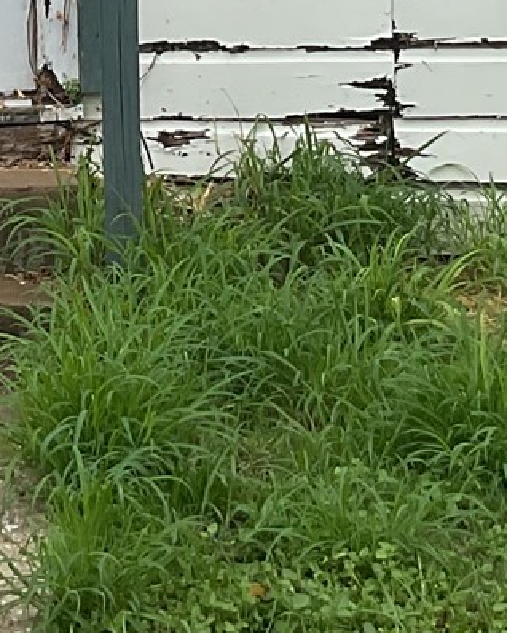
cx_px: 22
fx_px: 2736
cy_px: -450
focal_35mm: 146
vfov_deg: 12.3
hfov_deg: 10.5
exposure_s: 1/728
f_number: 1.8
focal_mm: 3
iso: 16
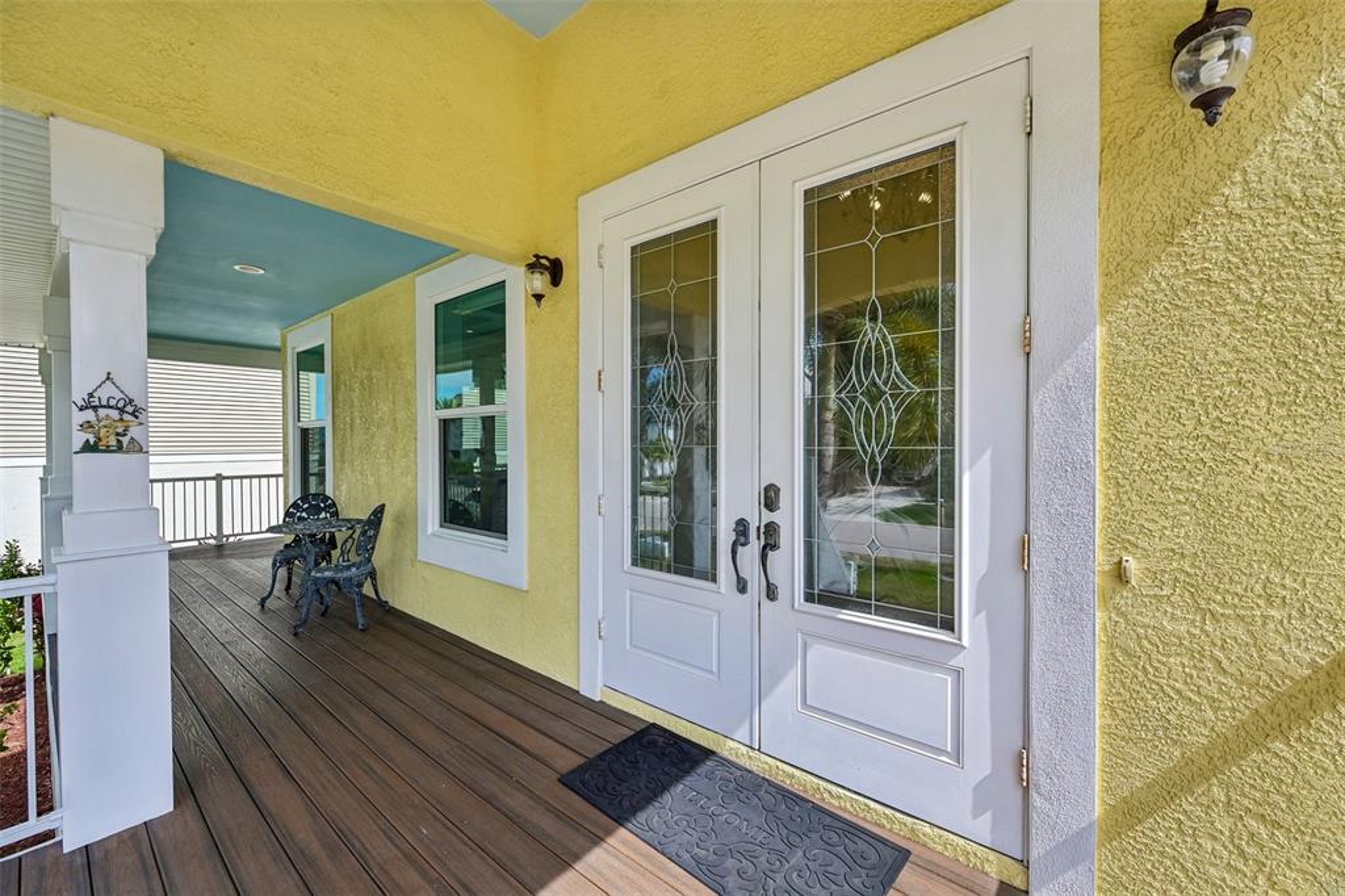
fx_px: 523
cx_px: 672
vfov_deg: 81.2
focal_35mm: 14
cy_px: 448
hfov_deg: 104.3
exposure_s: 1/800
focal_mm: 14
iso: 400
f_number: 8
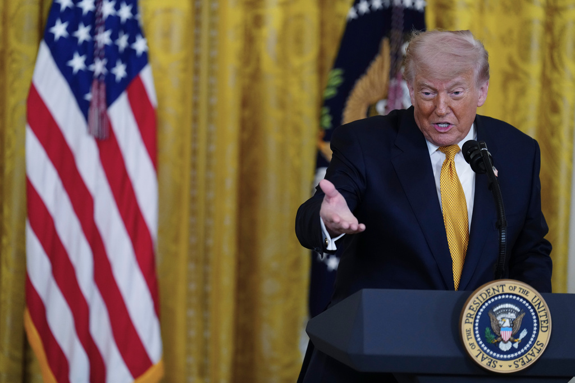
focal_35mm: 159
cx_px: 288
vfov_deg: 8.6
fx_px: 2539
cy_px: 192
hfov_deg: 12.9
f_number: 3.2
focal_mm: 159
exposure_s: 1/400
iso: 3200
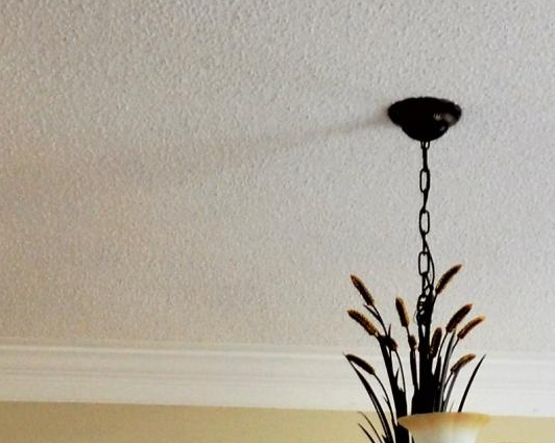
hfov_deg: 20.8
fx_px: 1499
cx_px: 437
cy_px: 730
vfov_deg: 15.1
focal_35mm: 91
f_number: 4.2
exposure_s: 1/60
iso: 560
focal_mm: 11.5
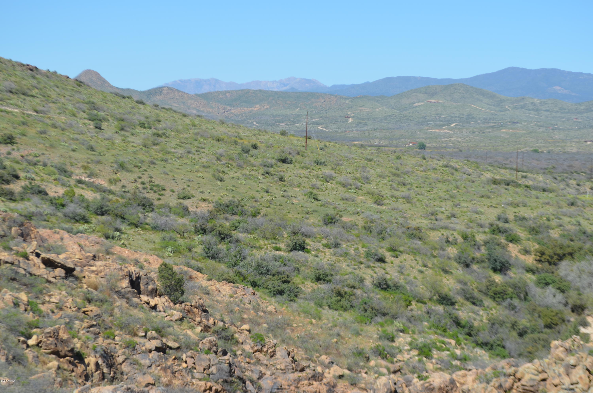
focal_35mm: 82
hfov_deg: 24.7
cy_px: 196
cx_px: 296
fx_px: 1356
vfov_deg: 16.5
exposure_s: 1/250
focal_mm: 55
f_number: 8
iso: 100
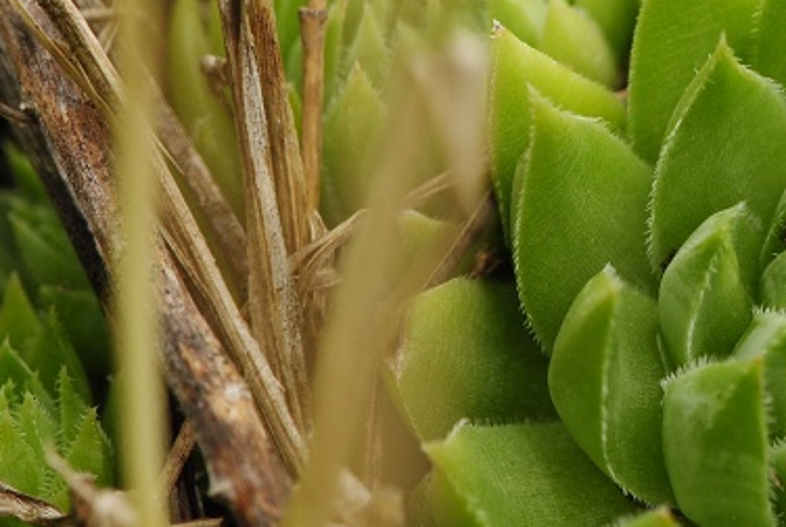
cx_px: 719
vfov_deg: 5.1
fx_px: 5927
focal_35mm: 271
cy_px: 144
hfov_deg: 7.6
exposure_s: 1/200
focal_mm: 85
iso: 400
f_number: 8
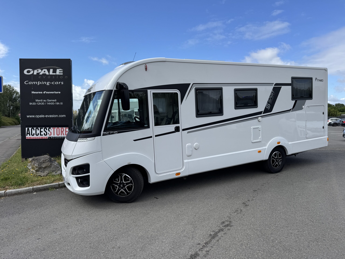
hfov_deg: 71.6
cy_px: 130
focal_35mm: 24
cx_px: 172
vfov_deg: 56.8
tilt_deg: -0.8
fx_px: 239
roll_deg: -0.2
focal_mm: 6.76
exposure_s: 1/3597
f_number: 1.78
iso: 80
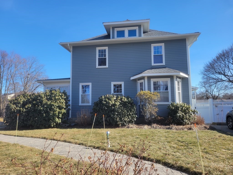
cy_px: 88
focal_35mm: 26
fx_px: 175
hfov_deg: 67.3
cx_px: 116
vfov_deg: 53.1
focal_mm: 5.4
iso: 40
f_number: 1.8
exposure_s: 1/1036
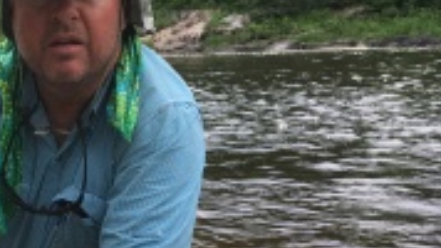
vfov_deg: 17.7
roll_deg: +1.7
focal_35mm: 65
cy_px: 288
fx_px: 760
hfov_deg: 29.9
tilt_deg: -16.8
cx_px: -10
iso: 25
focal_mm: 4.15
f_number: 2.2
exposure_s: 1/300
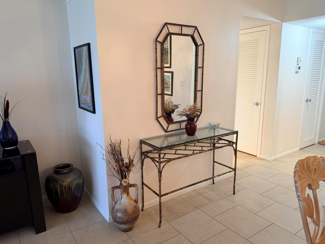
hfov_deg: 69.4
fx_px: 235
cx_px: 161
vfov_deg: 54.9
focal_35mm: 25
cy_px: 123
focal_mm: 6.76
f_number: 1.78
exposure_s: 1/60
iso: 160
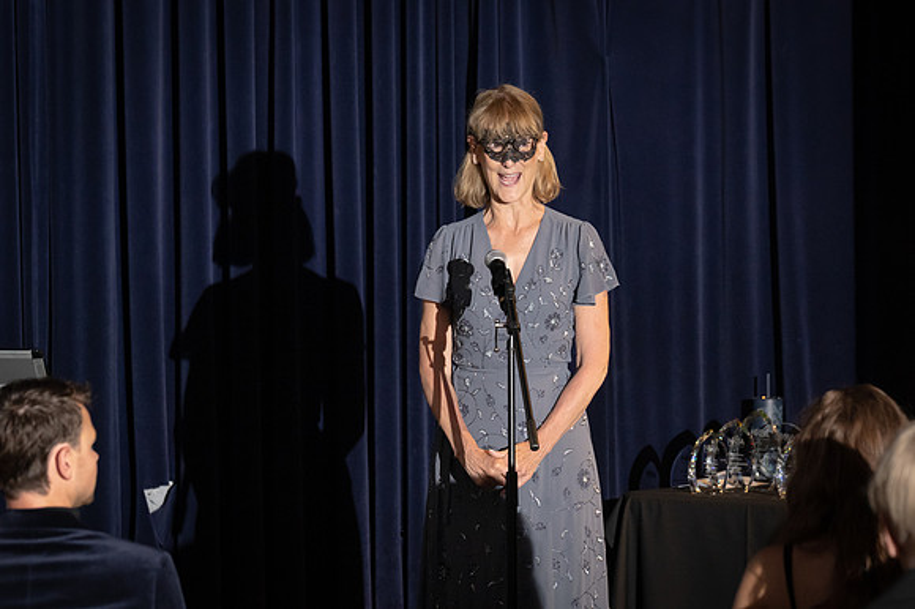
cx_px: 458
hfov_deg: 12.5
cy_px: 304
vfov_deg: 8.3
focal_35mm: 165
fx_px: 4191
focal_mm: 110
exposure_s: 1/200
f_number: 4.5
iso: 2500
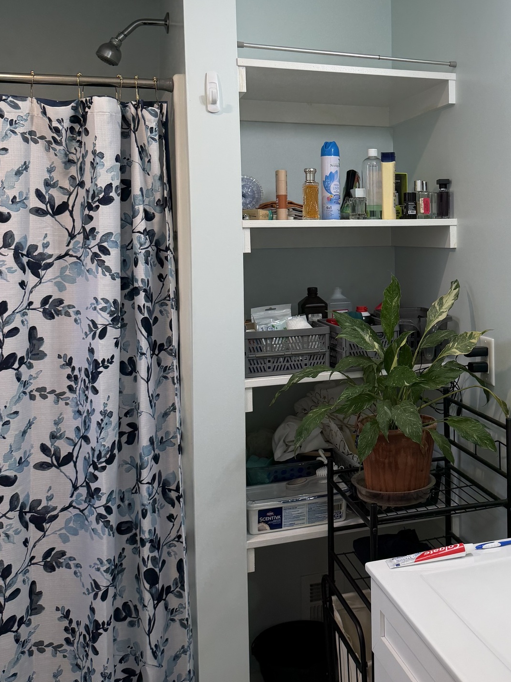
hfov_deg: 35.5
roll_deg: +1.3
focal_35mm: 39
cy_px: 252
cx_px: 413
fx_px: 768
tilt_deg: -1.3
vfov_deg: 47.4
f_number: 1.78
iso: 100
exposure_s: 1/120
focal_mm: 6.76
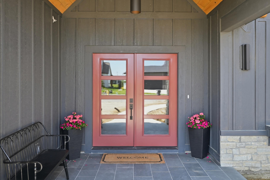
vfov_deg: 45.0
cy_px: 90
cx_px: 135
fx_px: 217
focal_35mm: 29
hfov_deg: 63.7
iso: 250
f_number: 4
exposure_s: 1/160
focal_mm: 19.5
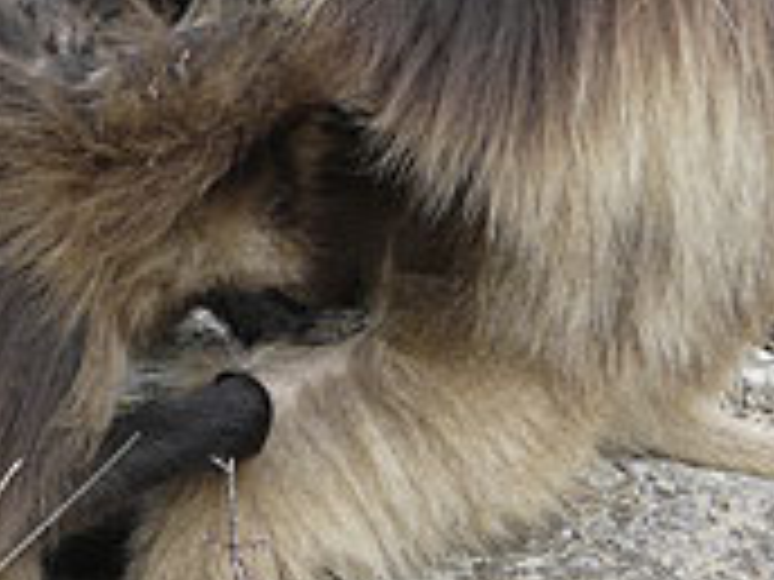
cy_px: 67
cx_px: 207
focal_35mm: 580
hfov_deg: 3.4
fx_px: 12969
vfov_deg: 2.6
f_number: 4
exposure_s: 1/160
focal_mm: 36.5
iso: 100
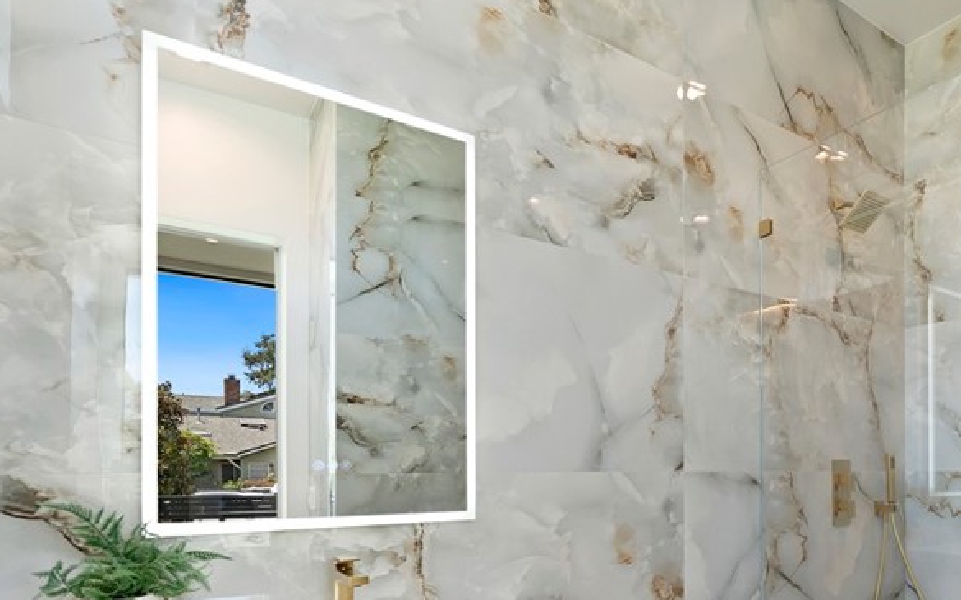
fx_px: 654
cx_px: 692
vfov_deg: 47.1
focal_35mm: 25
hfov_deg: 69.0
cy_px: 463
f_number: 8
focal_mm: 14
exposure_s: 1/6
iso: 100
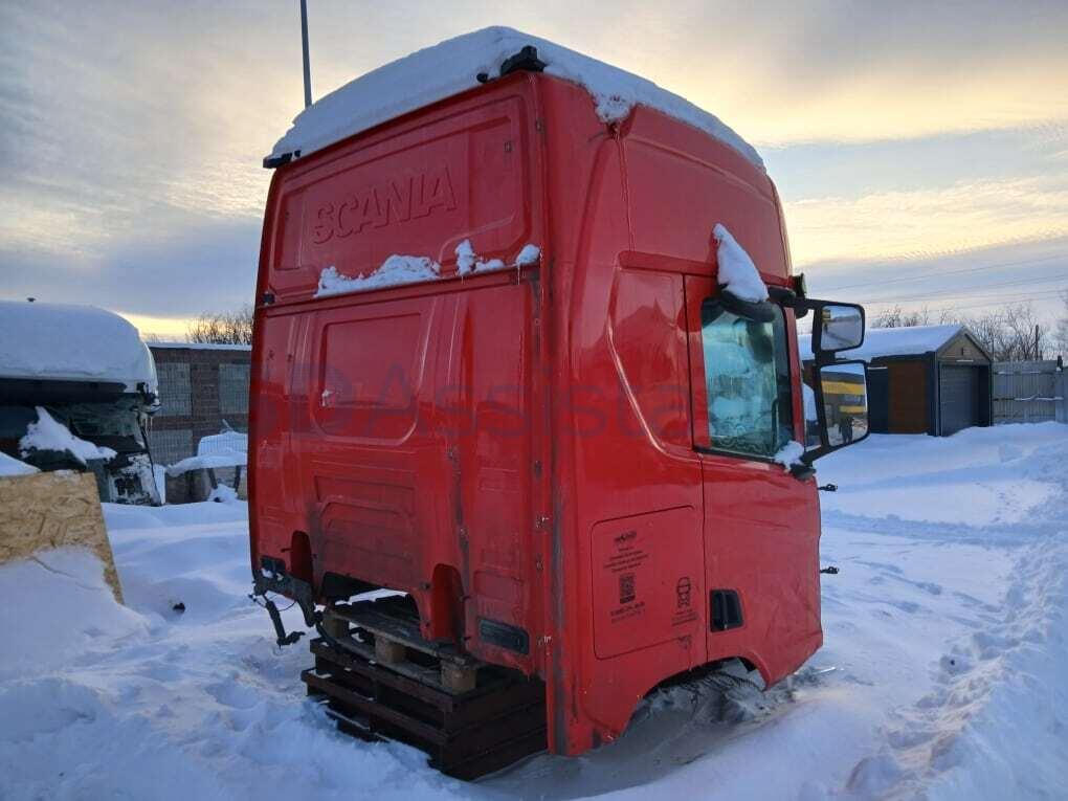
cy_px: 400
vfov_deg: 53.1
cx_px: 534
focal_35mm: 26
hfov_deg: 67.3
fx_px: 802
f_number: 1.8
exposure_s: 1/116
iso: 20
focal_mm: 3.98
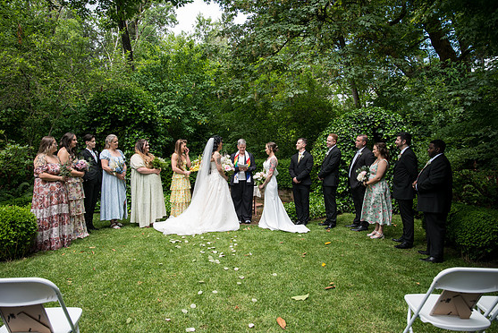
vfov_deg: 51.3
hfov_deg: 71.5
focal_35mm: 25
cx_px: 242
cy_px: 171
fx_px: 346
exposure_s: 1/400
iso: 320
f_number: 3.5
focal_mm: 24
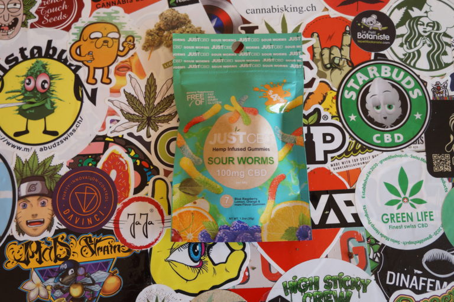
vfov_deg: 41.7
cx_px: 227
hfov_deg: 59.5
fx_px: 397
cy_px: 151
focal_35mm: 32
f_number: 5
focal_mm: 21
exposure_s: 1/160
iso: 400
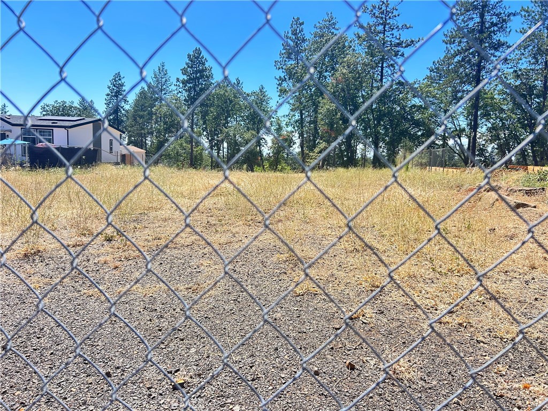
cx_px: 274
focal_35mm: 26
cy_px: 206
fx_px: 412
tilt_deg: -7.3
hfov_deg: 67.3
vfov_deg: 53.1
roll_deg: -2.2
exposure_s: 1/1412
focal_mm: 5.7
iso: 50
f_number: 1.5
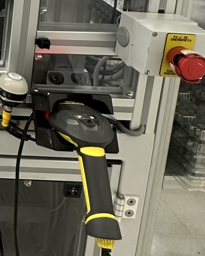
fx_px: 485
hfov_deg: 18.0
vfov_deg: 25.6
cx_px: -181
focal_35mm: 64
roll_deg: +0.0
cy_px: -72
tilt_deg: -11.1
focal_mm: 2.22
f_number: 2.2
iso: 200
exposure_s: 1/60
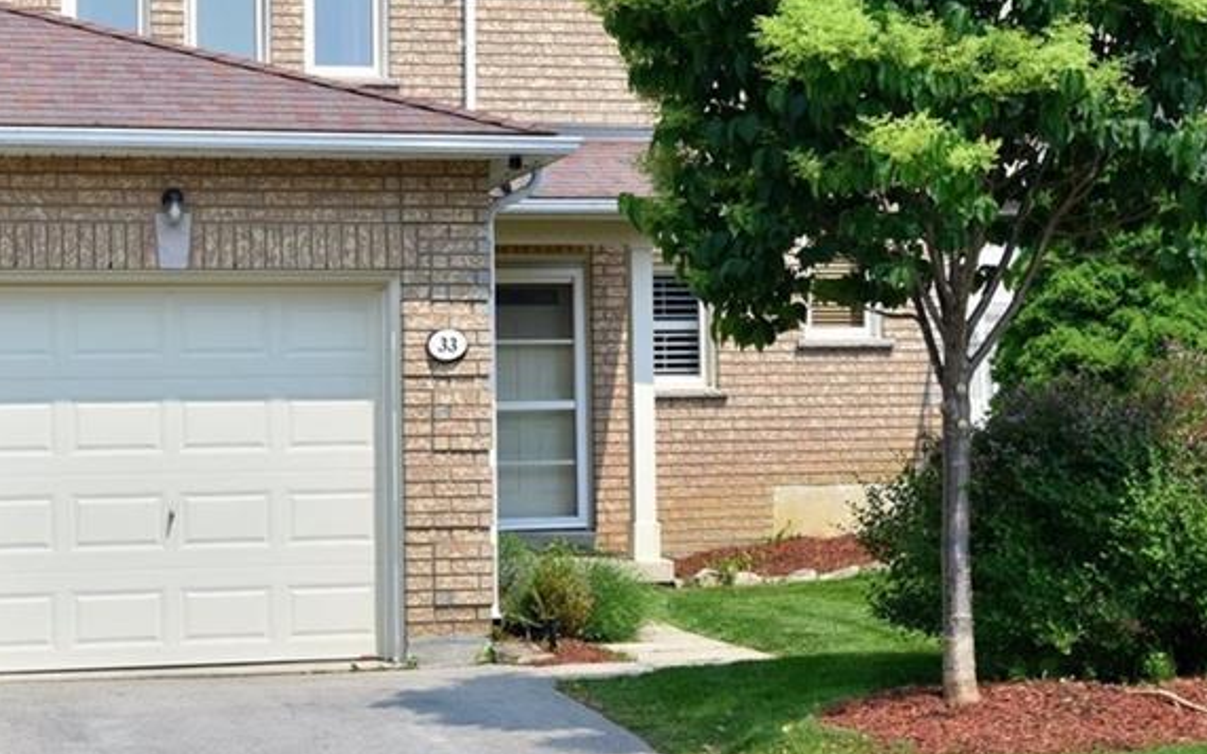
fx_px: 2105
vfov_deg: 20.2
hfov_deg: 32.0
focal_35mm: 64
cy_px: 190
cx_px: 552
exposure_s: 1/640
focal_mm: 35
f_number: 13
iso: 640
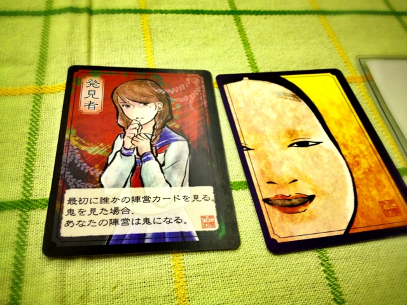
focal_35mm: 35
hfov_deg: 52.6
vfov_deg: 40.7
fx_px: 412
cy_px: 152
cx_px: 204
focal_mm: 4.28
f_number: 2.4
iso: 50
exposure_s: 1/20
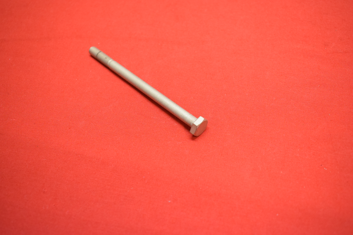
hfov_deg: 51.3
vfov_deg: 35.5
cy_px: 118
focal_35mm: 38
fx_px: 368
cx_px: 176
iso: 2000
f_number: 5
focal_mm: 25
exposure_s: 1/125
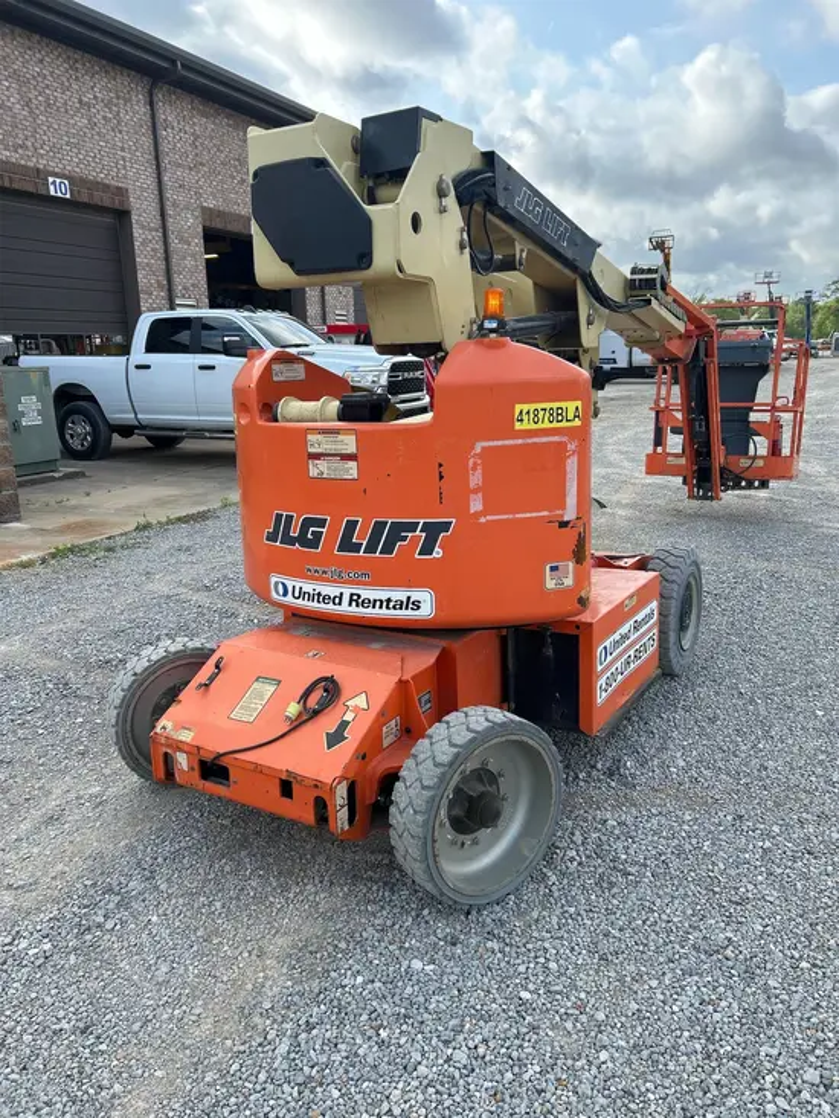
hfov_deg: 53.1
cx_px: 420
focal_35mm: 26
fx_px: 840
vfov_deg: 67.3
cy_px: 559
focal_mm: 5.7
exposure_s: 1/1224
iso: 50
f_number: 1.5
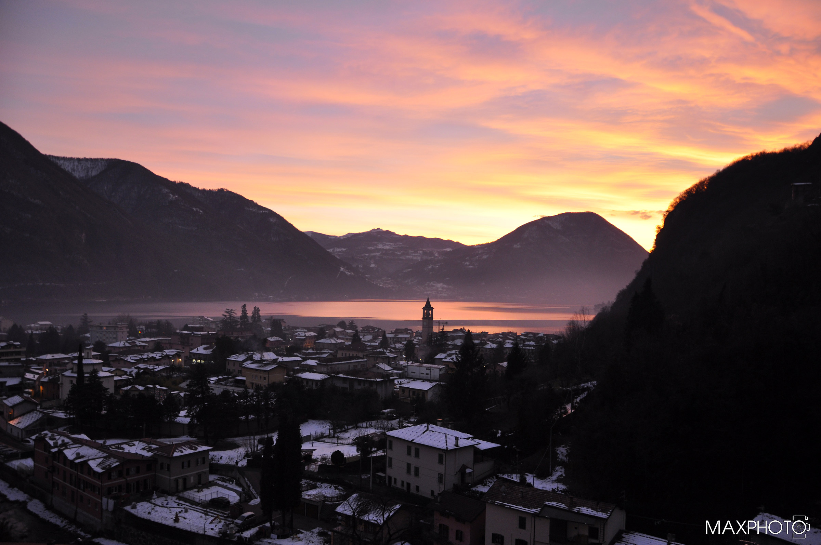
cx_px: 410
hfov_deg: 67.4
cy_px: 272
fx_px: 615
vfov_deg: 47.8
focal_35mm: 27
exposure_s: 1/30
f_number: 3.5
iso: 500
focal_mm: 18
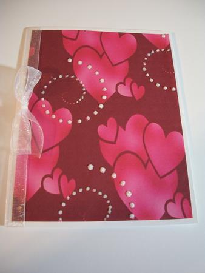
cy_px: 136
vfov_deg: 52.6
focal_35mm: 35
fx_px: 276
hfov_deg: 40.7
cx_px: 102
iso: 160
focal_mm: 6.3
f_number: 3.1
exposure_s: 1/13
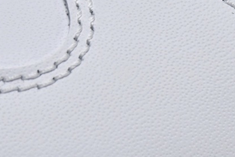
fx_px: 3591
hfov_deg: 3.7
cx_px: 175
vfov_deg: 2.5
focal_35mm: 550
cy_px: 53
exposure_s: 1/125
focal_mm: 140
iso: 1600
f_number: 11
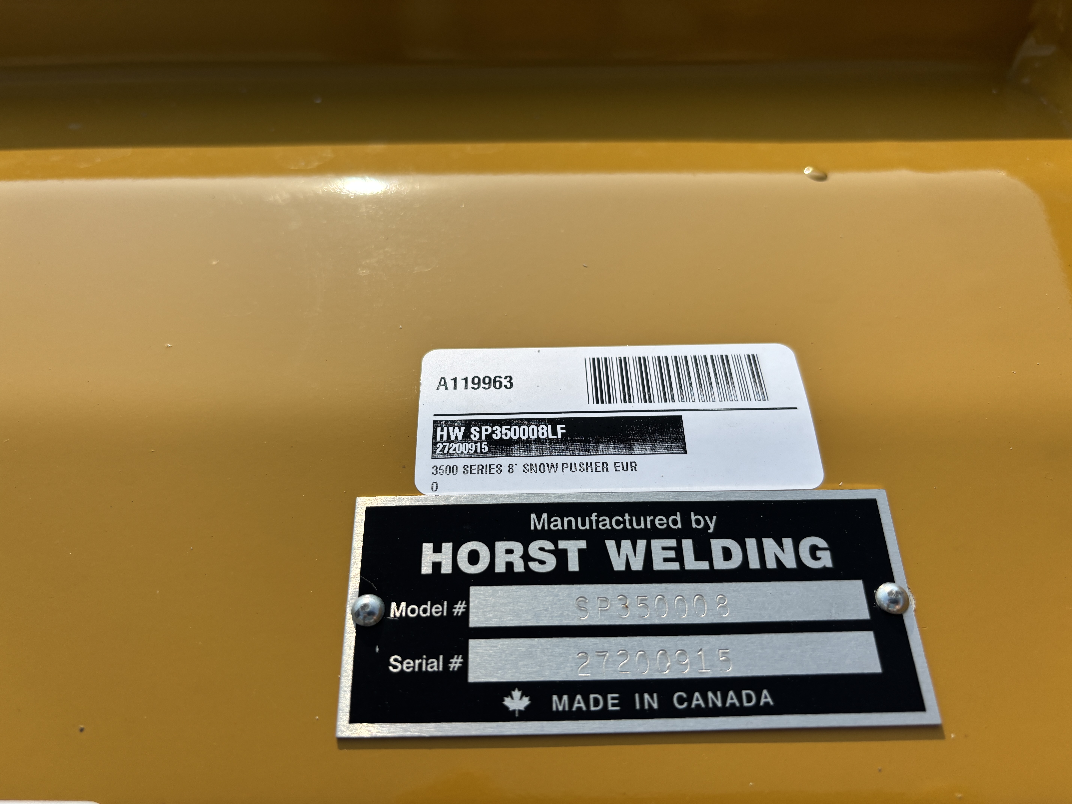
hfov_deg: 67.3
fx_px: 805
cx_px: 536
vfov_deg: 53.1
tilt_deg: -38.2
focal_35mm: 26
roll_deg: +3.2
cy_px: 402
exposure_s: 1/5076
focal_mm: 5.96
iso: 50
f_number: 1.6
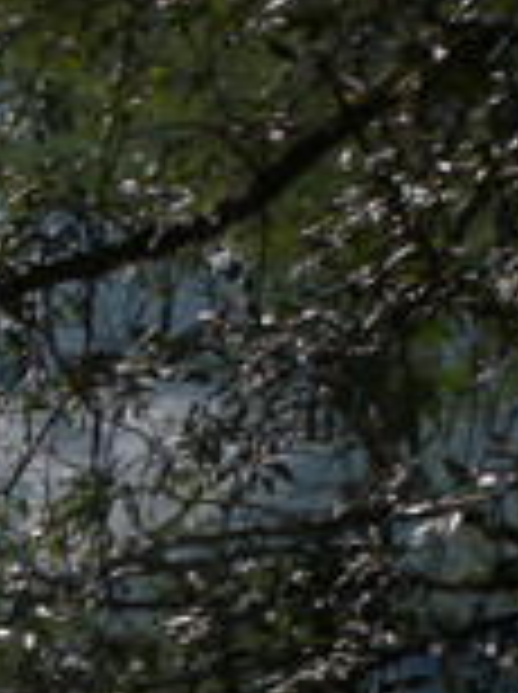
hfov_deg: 5.9
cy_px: 1395
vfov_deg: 8.5
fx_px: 4422
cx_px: -1414
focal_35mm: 221
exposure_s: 1/382
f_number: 7.1
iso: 64
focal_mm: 7.3
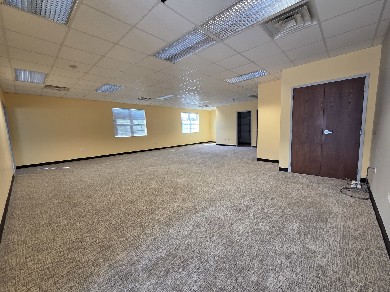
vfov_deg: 89.9
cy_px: 146
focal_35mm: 13
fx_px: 146
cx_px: 195
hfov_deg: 106.2
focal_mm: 2.2
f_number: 2.2
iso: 200
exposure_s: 1/120
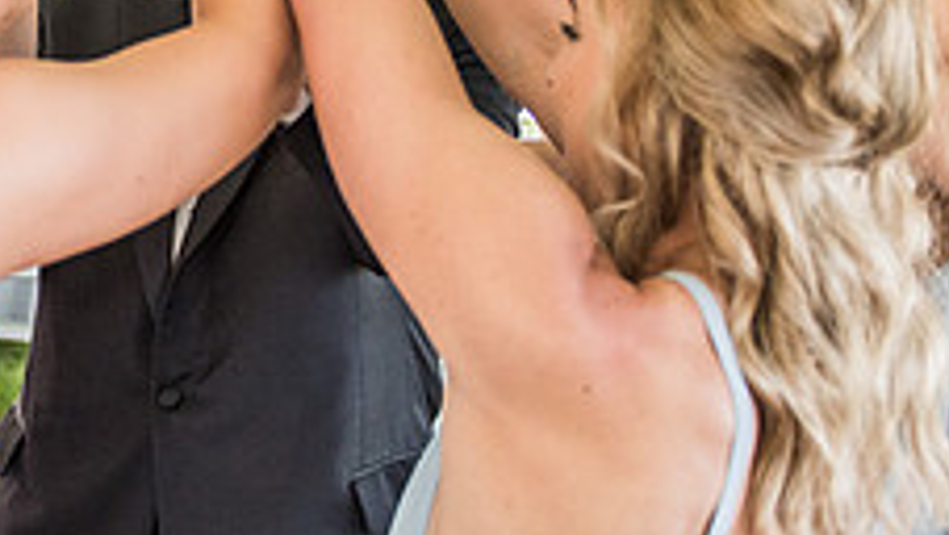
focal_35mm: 78
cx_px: 24
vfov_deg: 15.1
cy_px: -47
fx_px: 1964
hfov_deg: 25.9
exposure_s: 1/640
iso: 800
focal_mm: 24
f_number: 2.8
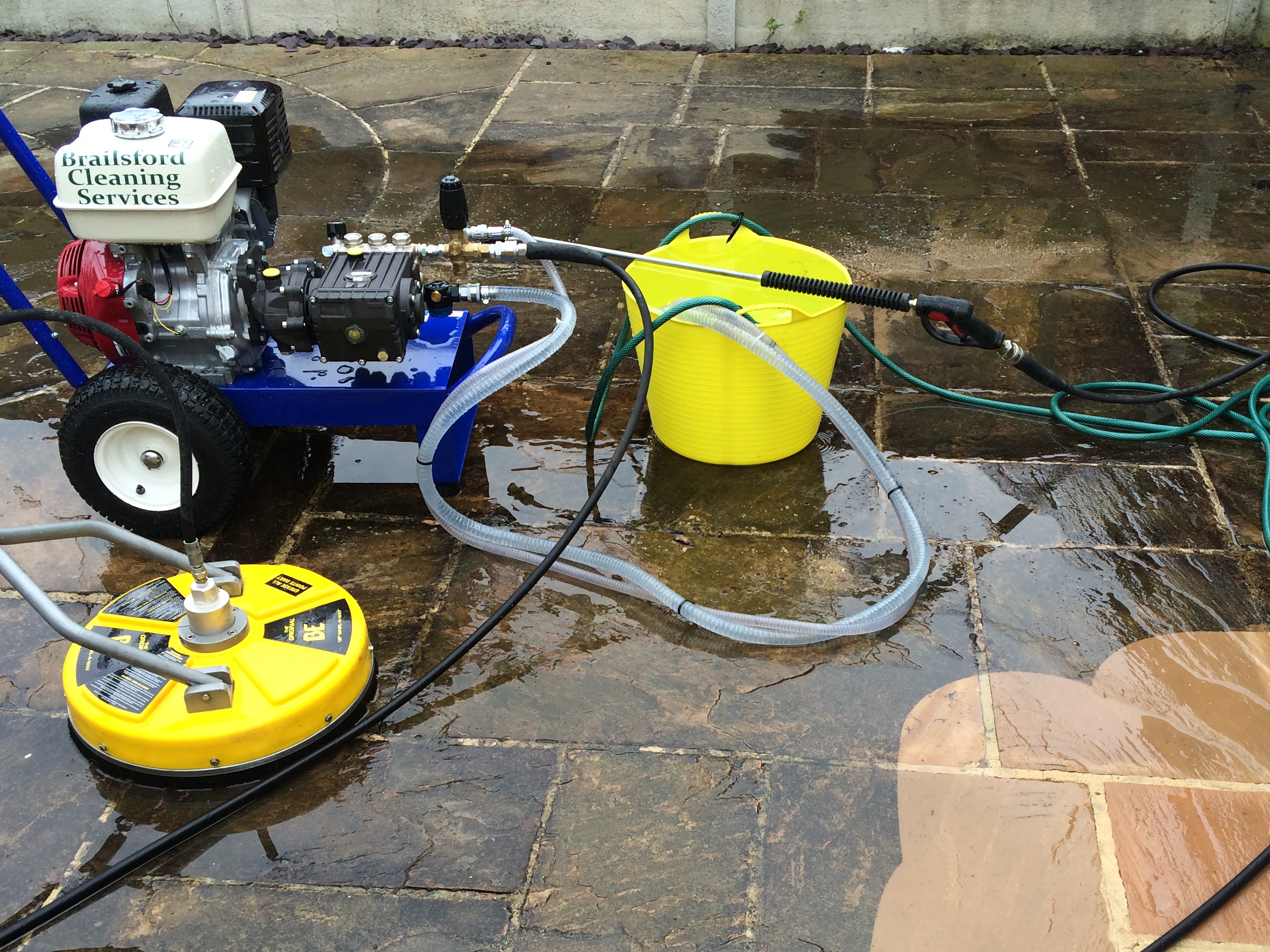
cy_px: 615
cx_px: 681
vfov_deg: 37.4
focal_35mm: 38
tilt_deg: -34.4
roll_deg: +2.3
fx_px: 1394
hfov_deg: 48.9
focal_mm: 4.15
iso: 32
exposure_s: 1/513
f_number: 2.2
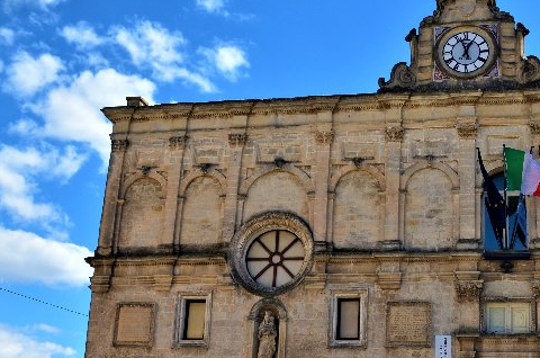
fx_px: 674
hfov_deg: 41.8
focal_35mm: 45
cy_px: 259
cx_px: 431
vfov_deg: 29.4
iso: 400
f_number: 10
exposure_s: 1/250
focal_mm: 18
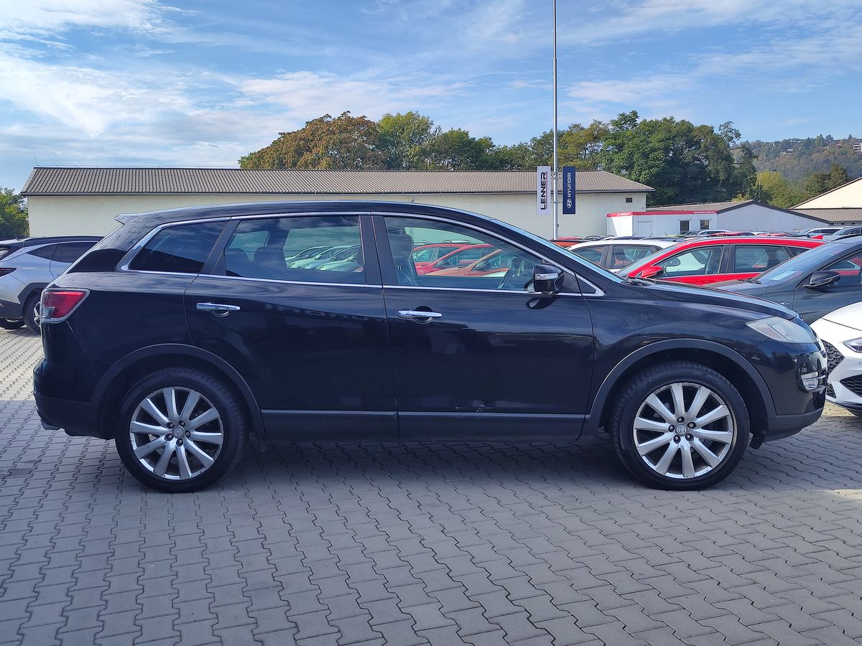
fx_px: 573
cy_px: 323
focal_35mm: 23
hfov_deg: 73.9
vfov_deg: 58.9
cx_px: 431
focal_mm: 7.01
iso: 50
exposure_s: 1/649
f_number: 1.69
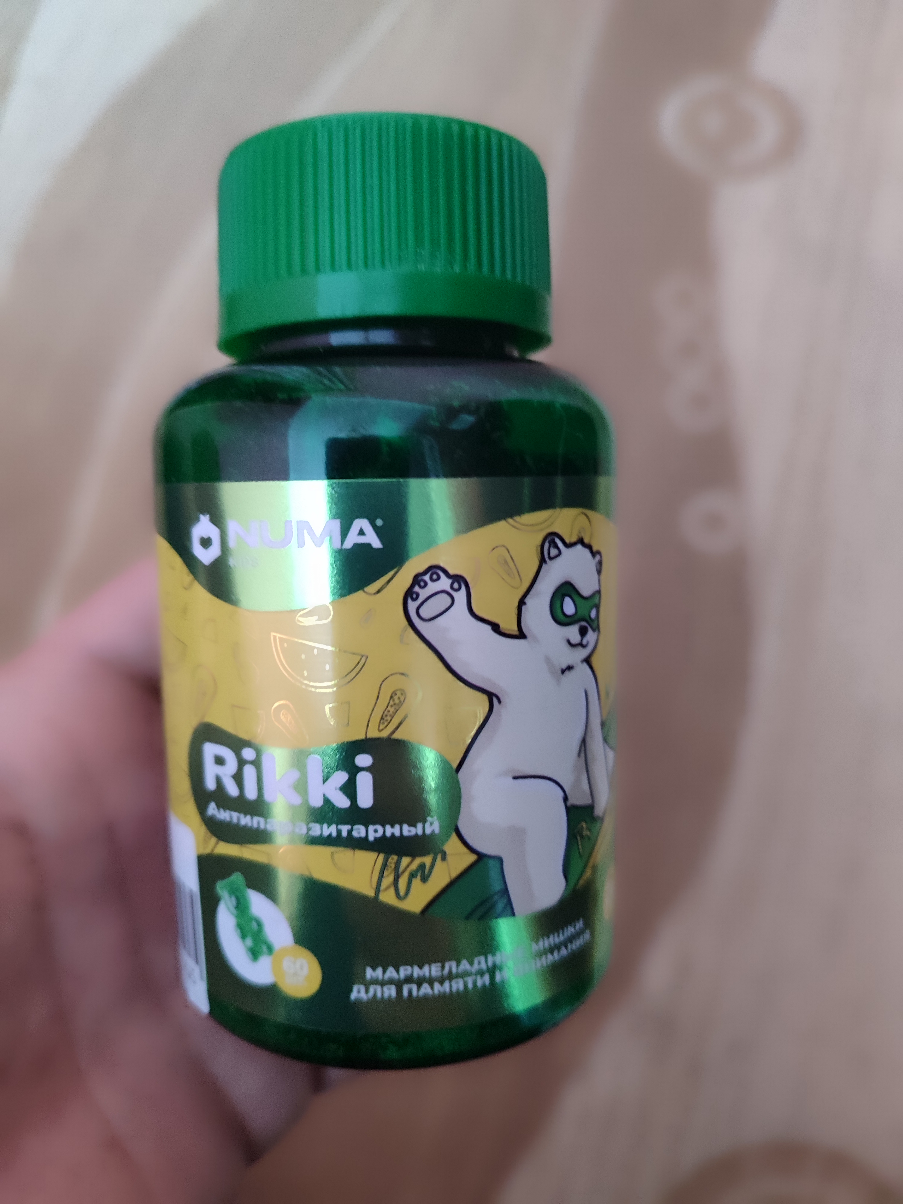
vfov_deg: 69.4
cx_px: 452
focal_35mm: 25
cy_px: 602
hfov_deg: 54.9
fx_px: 870
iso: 3415
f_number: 1.89
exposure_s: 1/17
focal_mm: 5.95
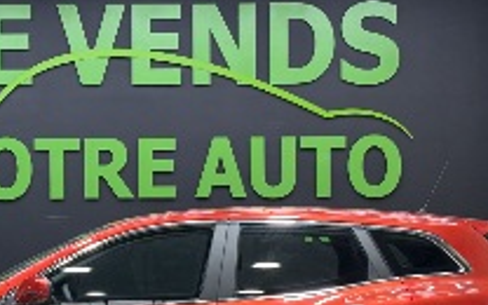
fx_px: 1463
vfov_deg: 11.9
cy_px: 211
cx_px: 171
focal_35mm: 110
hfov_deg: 18.9
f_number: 1.6
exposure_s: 1/50
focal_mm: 5.96
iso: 40
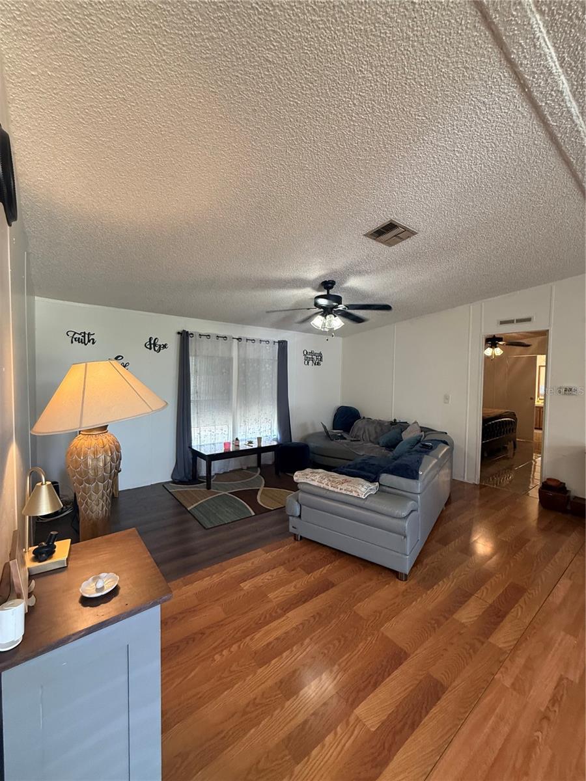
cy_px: 390
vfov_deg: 102.1
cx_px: 293
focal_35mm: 14
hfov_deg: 85.7
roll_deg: -0.7
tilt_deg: -2.2
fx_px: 316
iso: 250
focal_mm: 2.22
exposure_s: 1/60
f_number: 2.2
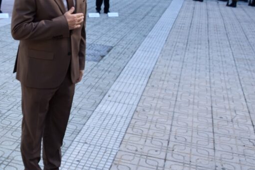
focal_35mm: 63
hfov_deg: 30.5
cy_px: 50
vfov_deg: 21.5
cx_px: 28
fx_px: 446
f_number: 5.6
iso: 360
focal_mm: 21
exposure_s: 1/250
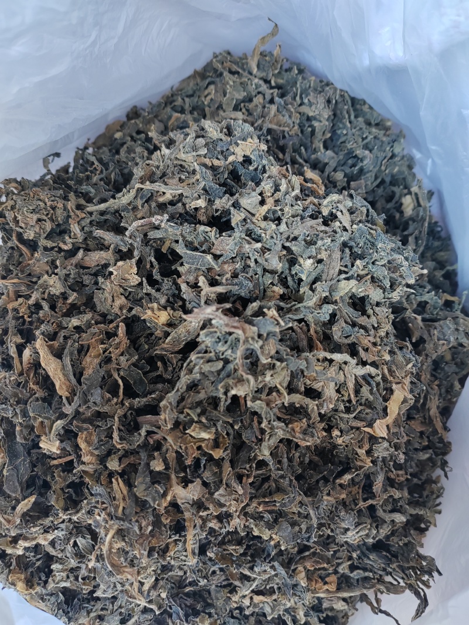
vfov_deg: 65.3
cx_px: 234
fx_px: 488
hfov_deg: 51.3
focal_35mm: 27
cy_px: 312
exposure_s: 1/100
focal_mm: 5.52
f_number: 1.9
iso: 500
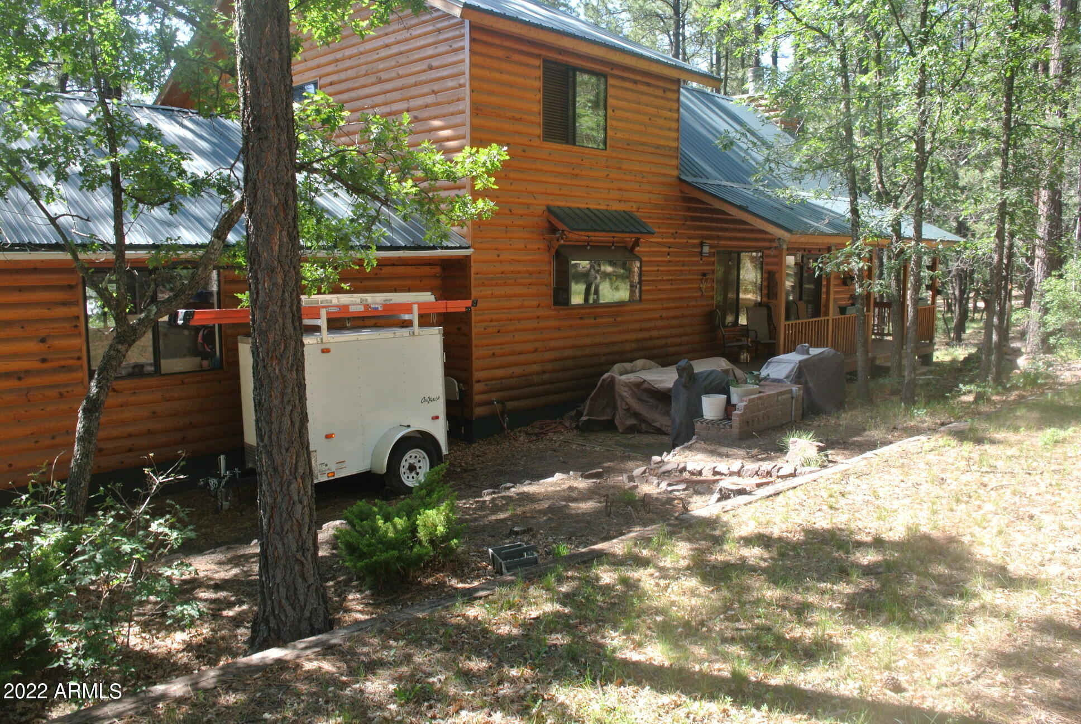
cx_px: 540
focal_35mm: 27
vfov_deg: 48.0
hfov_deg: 67.3
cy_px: 362
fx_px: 812
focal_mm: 10
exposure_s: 1/60
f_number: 9
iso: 200
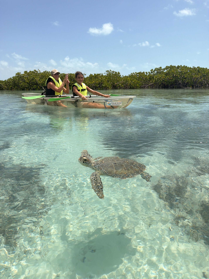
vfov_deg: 71.6
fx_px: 193
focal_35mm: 24
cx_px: 104
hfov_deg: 56.8
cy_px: 140
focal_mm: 6.76
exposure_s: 1/11905
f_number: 1.78
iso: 80
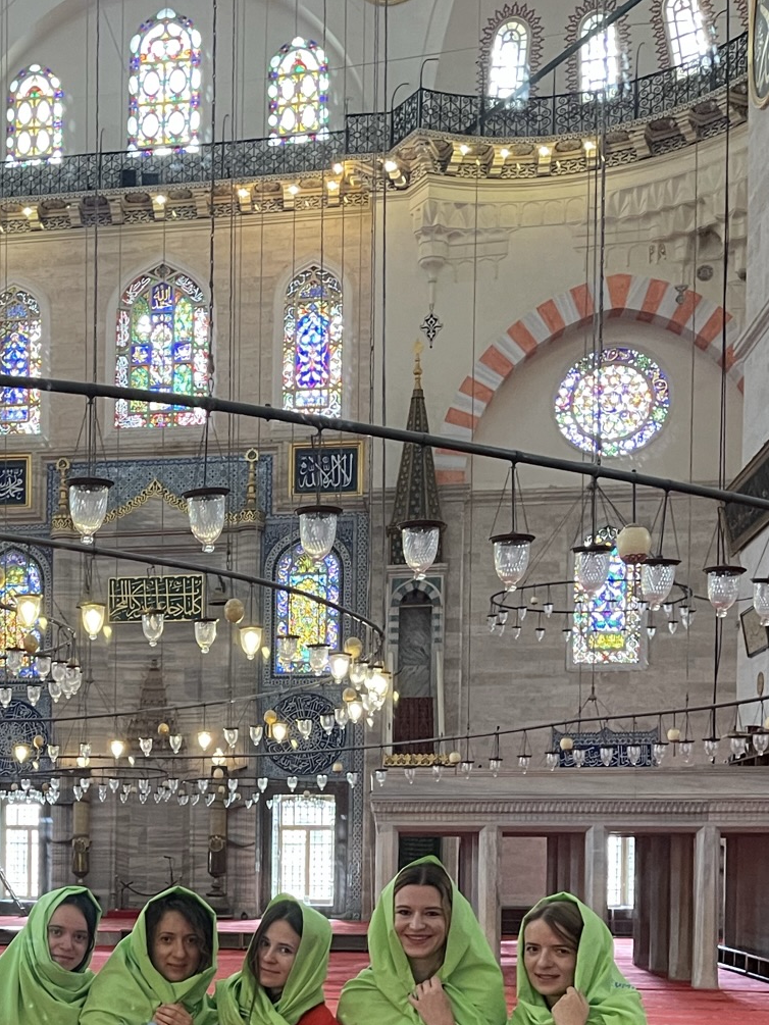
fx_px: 1570
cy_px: 880
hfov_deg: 26.4
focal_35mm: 53
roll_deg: -0.6
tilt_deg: -1.0
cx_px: 43
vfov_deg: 34.6
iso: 400
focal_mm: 5.1
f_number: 1.6
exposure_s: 1/50
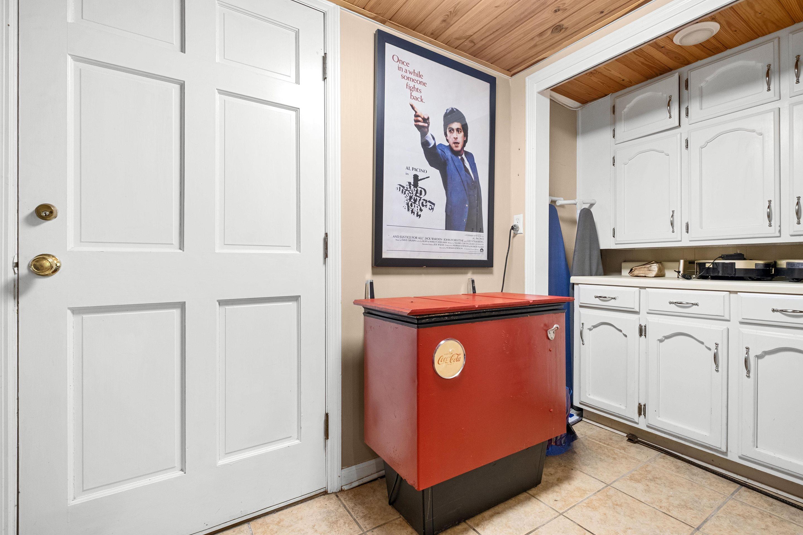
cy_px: 259
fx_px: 357
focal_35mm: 16
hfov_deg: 96.6
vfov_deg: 73.7
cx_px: 424
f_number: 7.1
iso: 640
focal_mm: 10
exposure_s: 1/1.43
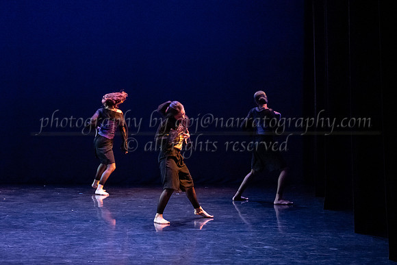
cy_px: 132
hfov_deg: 25.9
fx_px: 863
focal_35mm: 78
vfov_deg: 17.4
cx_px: 190
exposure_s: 1/320
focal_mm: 58
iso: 4000
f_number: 4
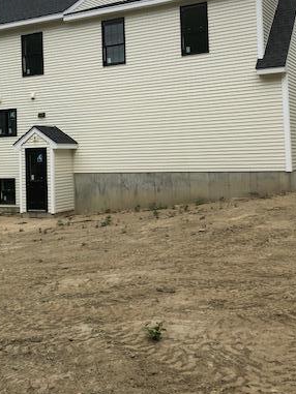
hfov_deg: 30.7
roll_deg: +1.0
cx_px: 108
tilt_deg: +0.7
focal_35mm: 47
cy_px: 132
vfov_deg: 39.9
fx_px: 536
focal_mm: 3.99
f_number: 1.8
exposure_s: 1/2433
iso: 20
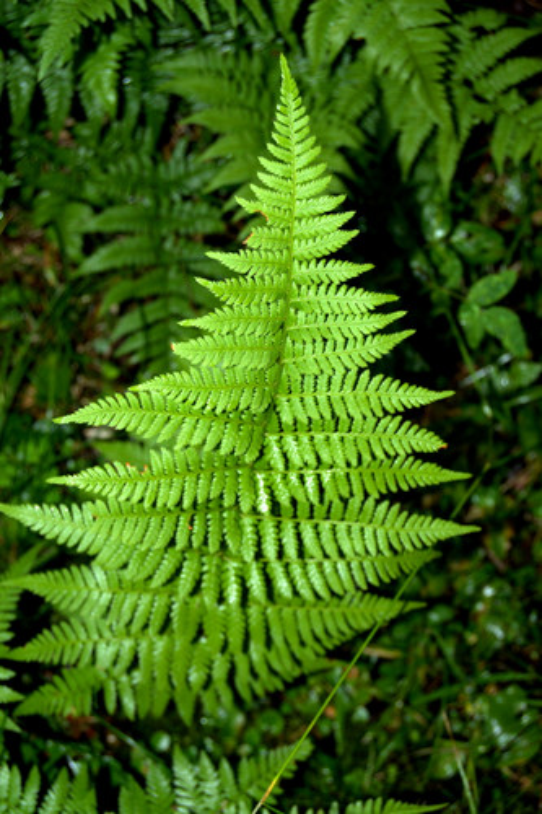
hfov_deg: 19.7
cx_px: 271
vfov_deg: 29.3
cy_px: 407
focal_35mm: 69
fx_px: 1559
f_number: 7.1
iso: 200
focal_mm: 46
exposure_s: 1/200
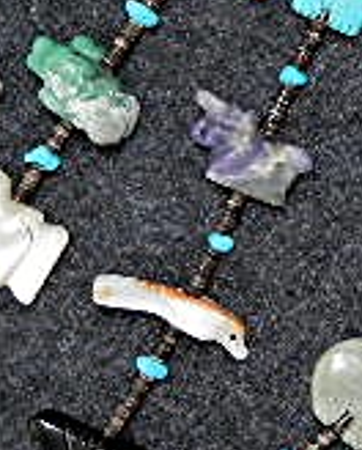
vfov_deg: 16.6
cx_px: 321
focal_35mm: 114
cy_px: 69
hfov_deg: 13.5
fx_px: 1521
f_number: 3.5
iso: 800
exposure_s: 1/30
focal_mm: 5.4
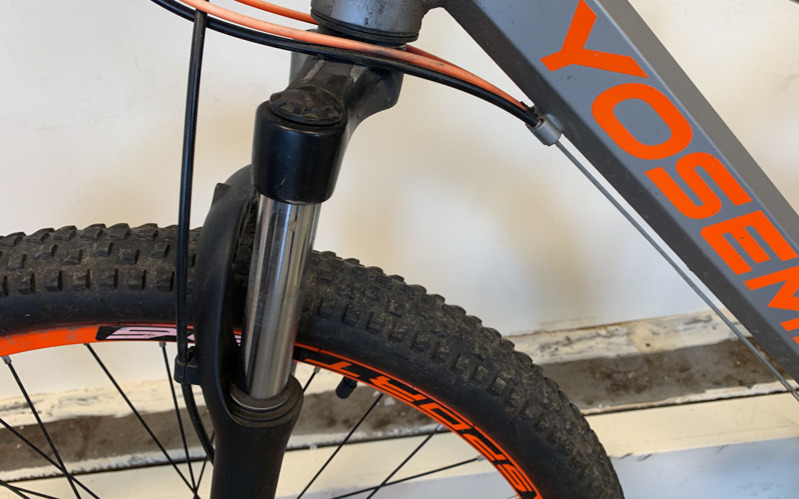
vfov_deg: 44.5
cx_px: 396
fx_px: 610
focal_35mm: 28
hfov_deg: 66.5
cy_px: 225
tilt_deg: -32.9
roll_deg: +10.3
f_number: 1.8
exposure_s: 1/50
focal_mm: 4.25
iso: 50
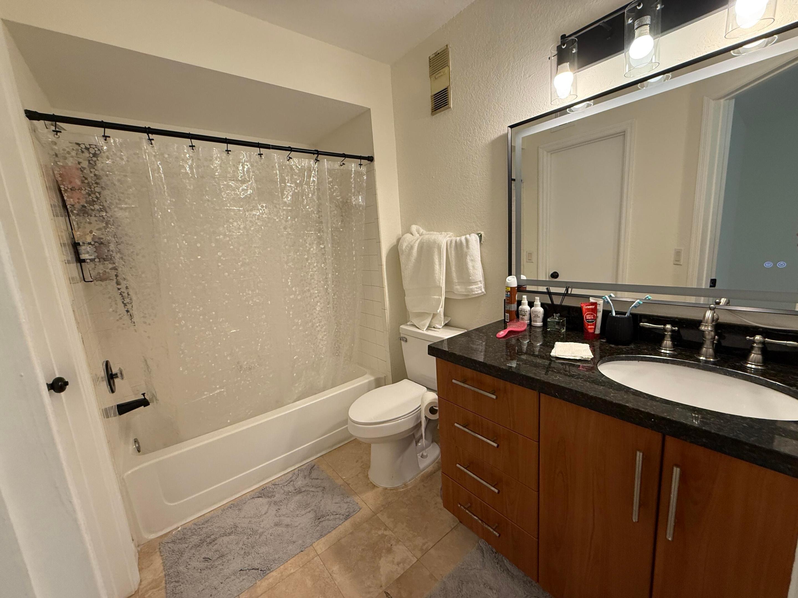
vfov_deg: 85.7
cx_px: 399
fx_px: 323
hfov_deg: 102.1
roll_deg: +4.1
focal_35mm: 14
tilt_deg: -10.2
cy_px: 299
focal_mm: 2.22
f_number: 2.2
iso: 160
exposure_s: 1/120
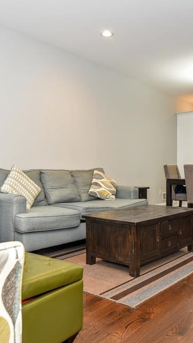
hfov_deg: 34.6
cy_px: 173
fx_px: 309
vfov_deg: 58.0
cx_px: 110
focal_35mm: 34
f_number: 3.5
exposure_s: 1/60
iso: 800
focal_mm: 21
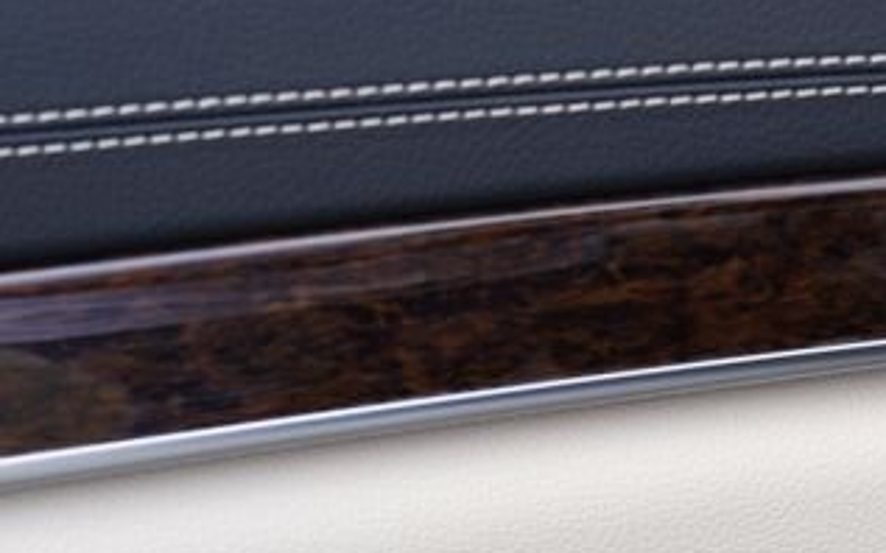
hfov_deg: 24.1
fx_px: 1907
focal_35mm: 79
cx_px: 1029
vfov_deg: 15.7
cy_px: 719
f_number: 5
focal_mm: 24
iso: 100
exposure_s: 1/100
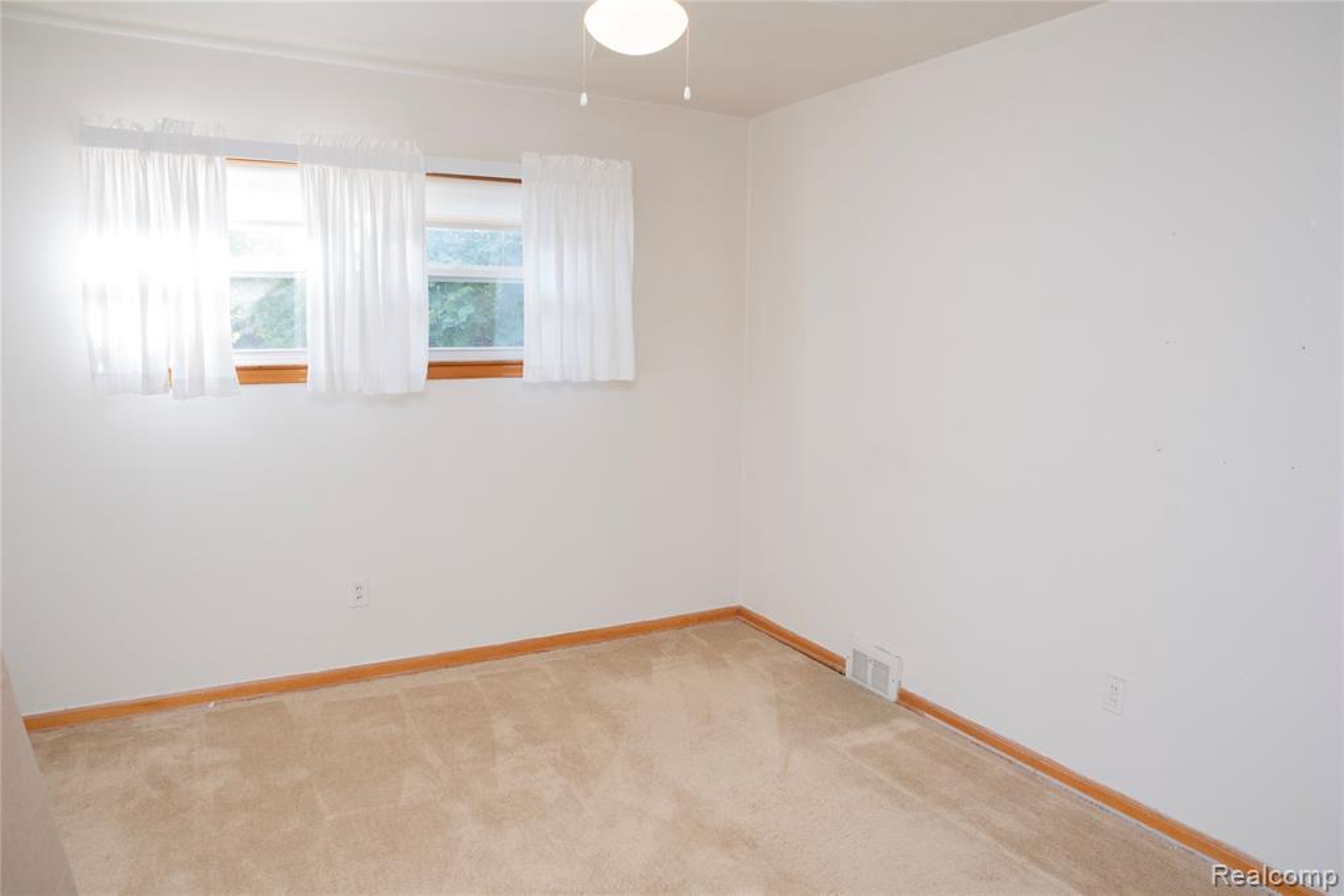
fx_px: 896
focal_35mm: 24
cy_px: 448
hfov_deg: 73.7
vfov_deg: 53.1
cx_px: 672
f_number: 5.6
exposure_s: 1/200
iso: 1250
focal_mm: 24
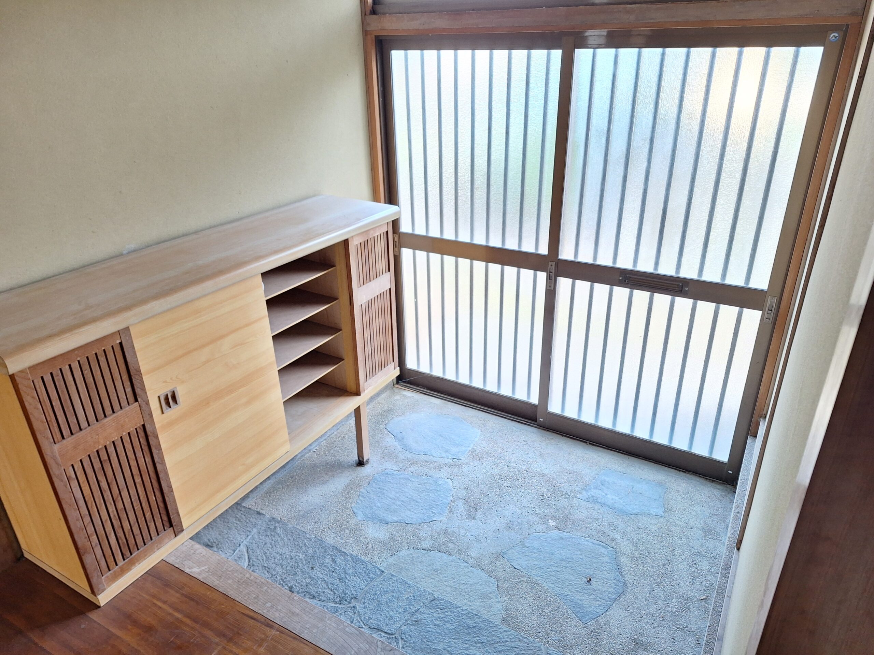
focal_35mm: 23
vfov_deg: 58.9
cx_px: 437
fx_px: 581
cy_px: 328
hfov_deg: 73.9
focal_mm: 5.54
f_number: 1.8
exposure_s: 1/33
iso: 200
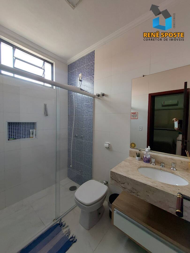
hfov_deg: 89.9
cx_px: 95
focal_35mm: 13
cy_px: 126
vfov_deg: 106.2
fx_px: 95
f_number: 2.2
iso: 160
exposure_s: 1/60
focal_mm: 1.74
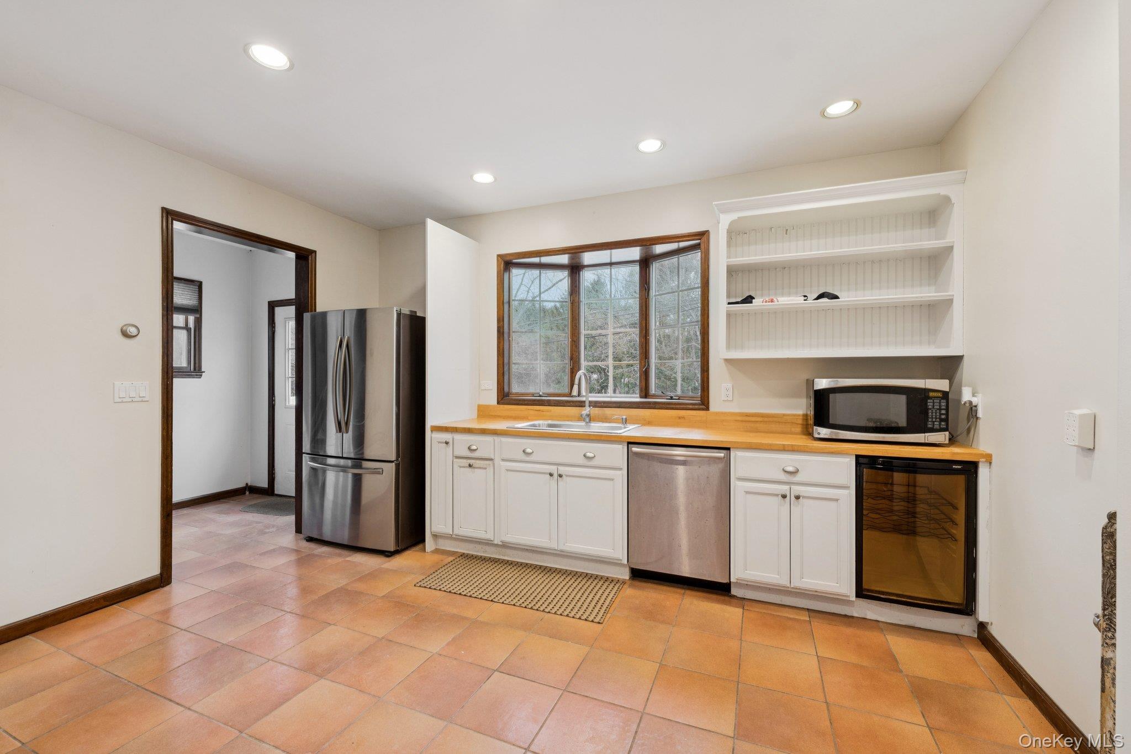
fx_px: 440
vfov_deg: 81.2
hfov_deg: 104.3
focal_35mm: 14
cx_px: 566
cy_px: 377
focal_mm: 14
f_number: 7.1
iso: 500
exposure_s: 1/25
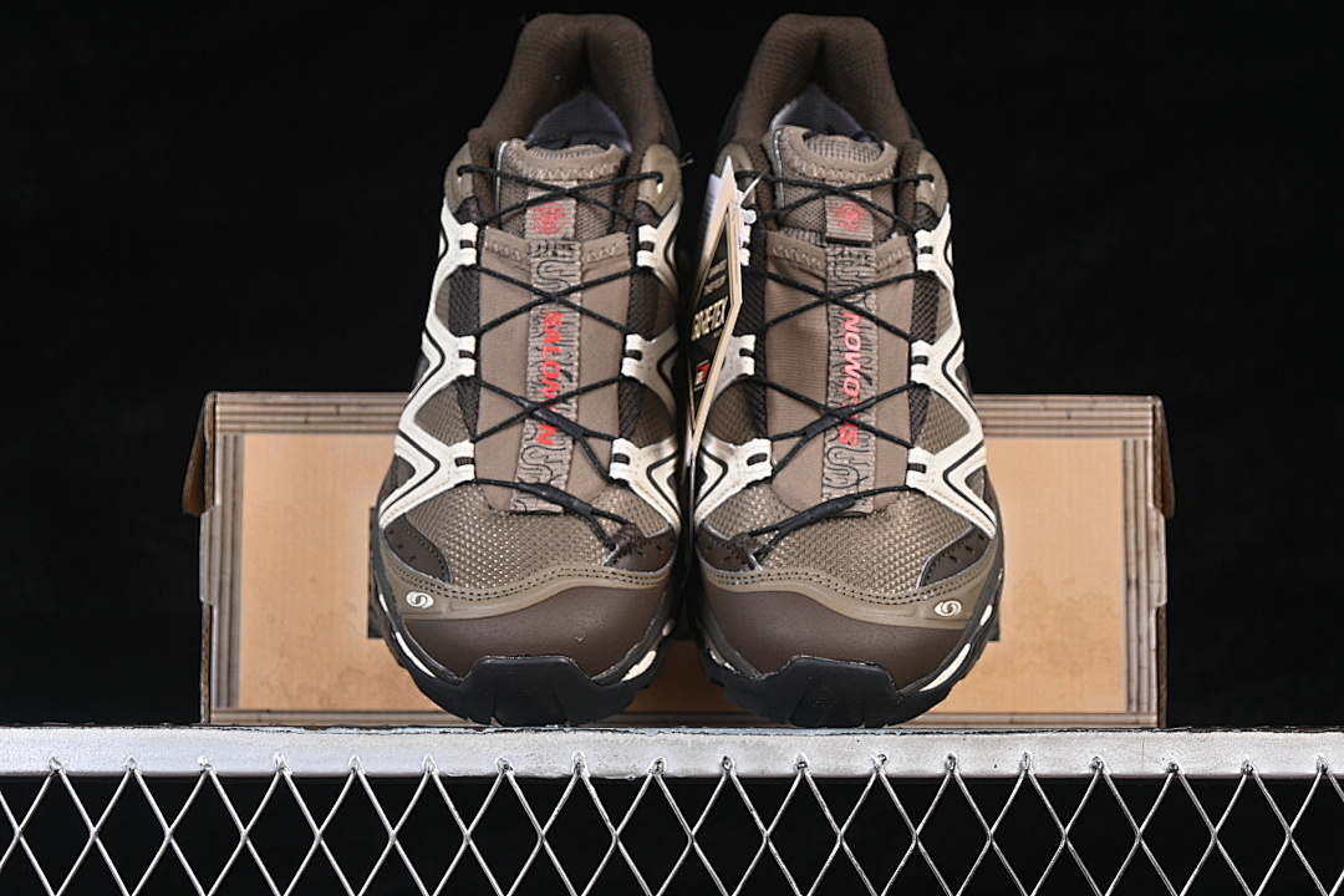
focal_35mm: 75
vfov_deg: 18.2
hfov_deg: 27.0
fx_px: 2800
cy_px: 448
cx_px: 672
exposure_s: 1/60
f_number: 6.3
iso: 160
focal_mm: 50
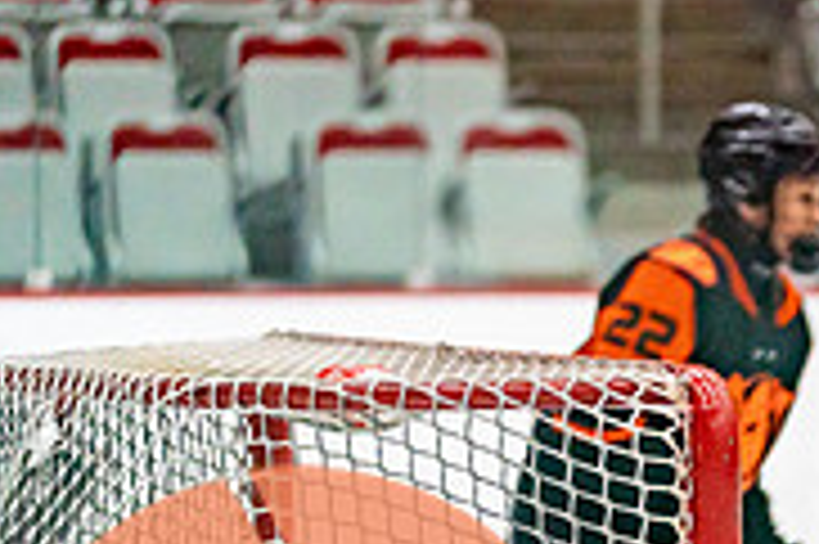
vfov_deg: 3.7
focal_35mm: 373
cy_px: 785
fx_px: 8478
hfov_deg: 5.5
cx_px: 1256
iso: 3200
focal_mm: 117
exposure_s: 1/1250
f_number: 2.8
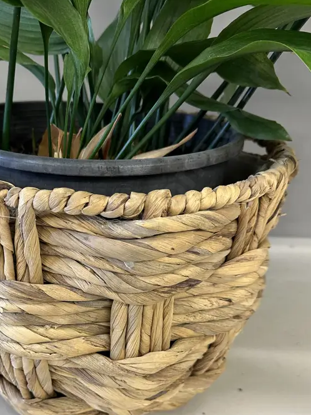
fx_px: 443
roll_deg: +1.0
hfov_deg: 38.0
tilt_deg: -32.0
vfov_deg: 48.5
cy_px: 304
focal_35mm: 37
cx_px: 92
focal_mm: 6.86
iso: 160
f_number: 1.78
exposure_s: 1/100
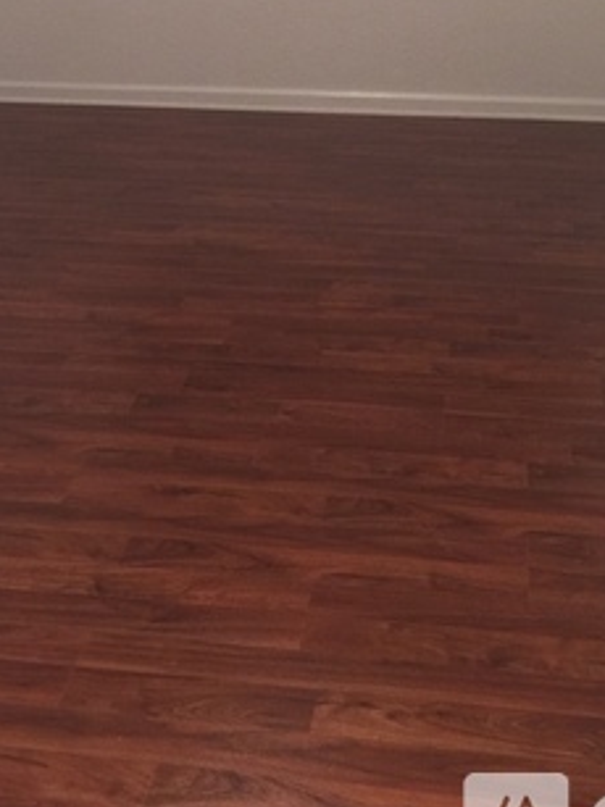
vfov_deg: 28.8
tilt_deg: -10.6
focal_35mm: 63
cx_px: 231
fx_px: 1469
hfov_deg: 23.2
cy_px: 1
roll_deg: +0.3
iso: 64
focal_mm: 4.15
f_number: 2.2
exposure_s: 1/4
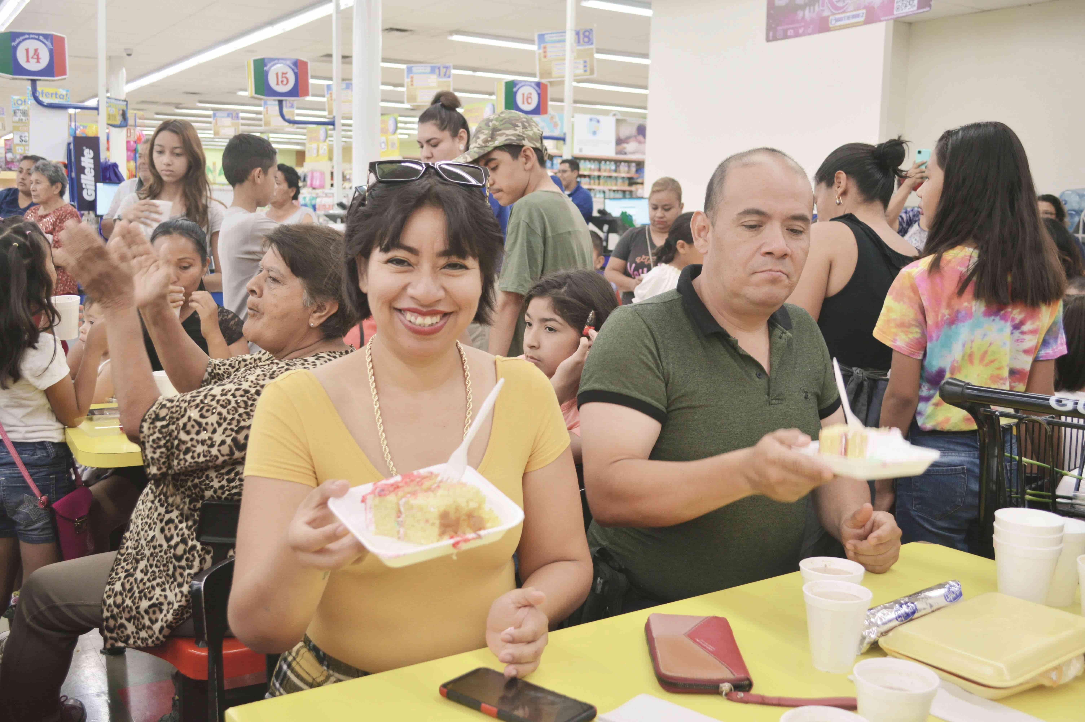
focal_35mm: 36
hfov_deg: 53.2
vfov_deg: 36.8
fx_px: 1084
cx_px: 542
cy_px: 361
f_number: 4
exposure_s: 1/60
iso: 400
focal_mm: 24
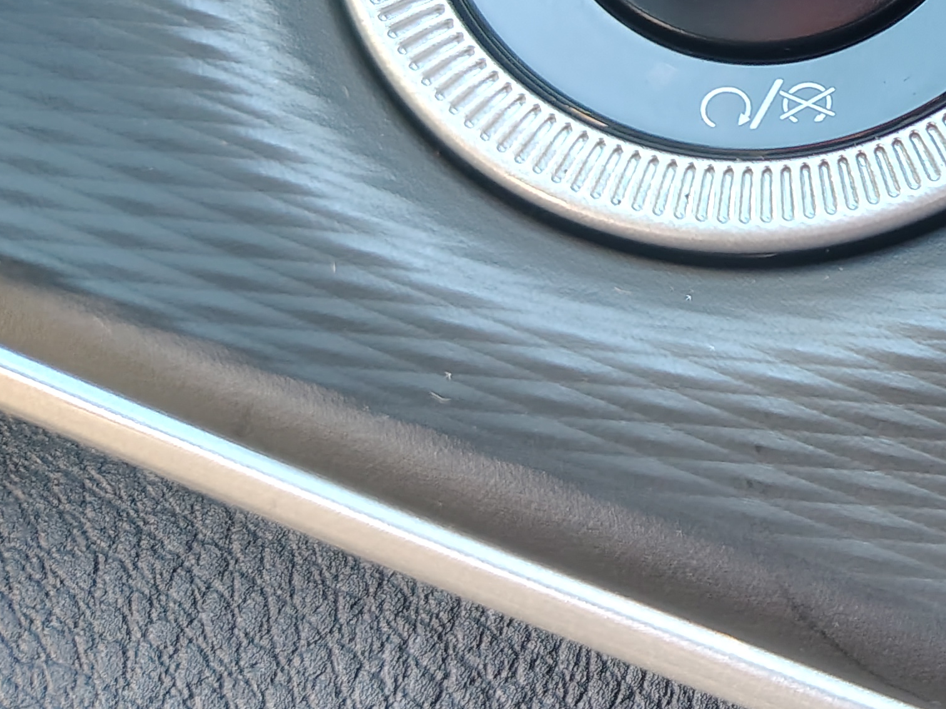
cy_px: -64
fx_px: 1776
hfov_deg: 26.2
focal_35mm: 65
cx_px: 1164
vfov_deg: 21.5
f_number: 1.8
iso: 800
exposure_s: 1/79.2
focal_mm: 5.56
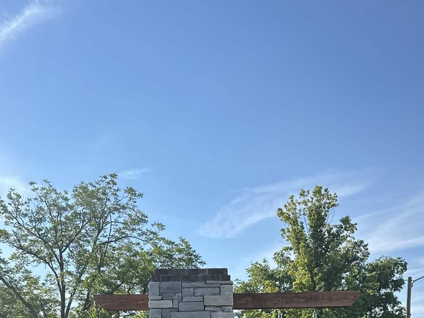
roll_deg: +0.5
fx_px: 600
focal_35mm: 49
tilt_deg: +0.8
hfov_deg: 38.9
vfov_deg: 25.8
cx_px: 218
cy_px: 403
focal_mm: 6.86
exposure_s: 1/4184
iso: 80
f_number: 1.78
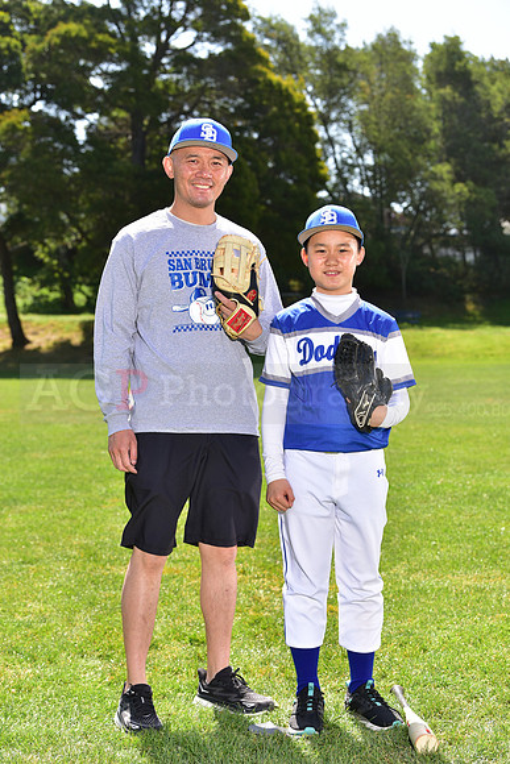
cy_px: 382
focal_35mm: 70
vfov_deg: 28.8
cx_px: 255
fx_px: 1486
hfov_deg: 19.5
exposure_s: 1/200
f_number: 5.6
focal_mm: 70
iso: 80
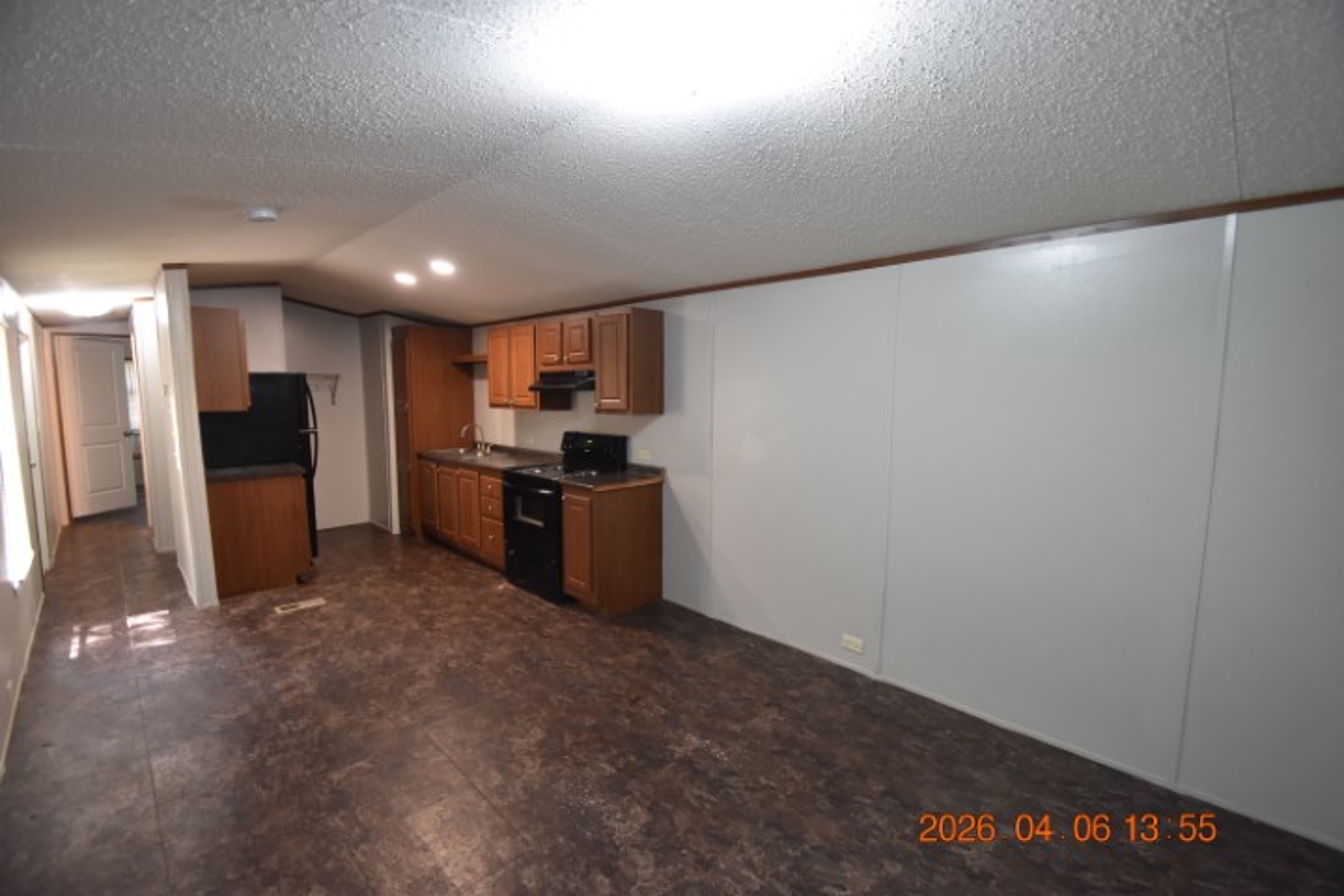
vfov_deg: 77.3
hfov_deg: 100.4
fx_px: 560
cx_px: 672
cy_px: 448
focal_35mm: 15
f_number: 3.5
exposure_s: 1/30
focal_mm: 10
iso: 800
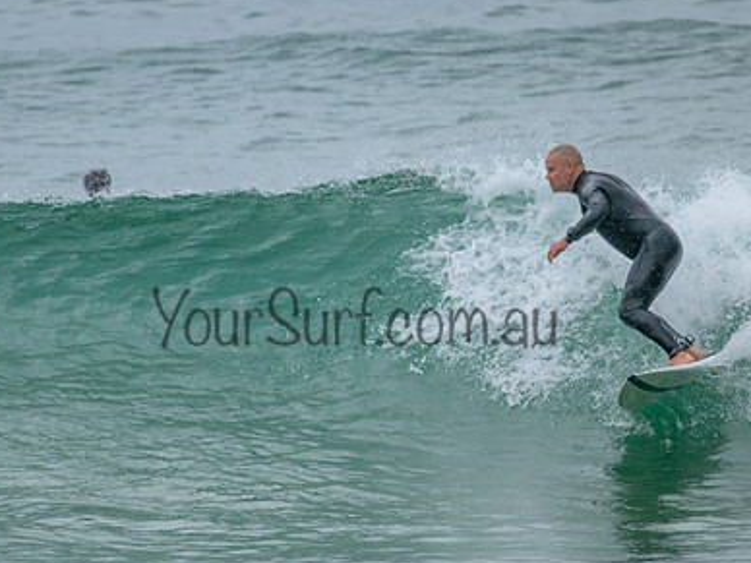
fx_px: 24928
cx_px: 352
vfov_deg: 1.3
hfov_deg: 1.7
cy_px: 301
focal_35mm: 1149
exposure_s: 1/1600
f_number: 11
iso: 3600
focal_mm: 800
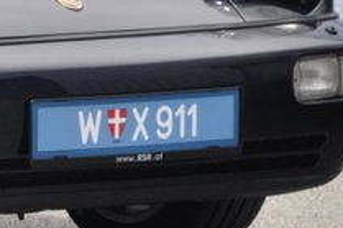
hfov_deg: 2.0
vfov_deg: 1.3
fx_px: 9796
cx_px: -345
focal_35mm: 1029
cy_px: 44
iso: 500
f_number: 6
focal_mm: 140
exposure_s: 1/500
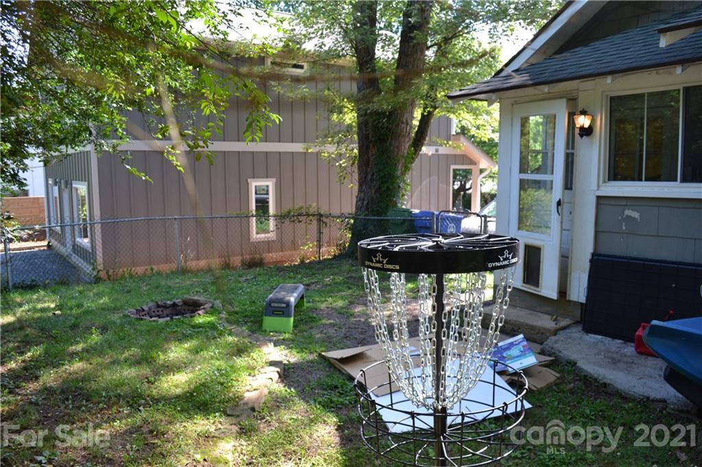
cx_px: 351
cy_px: 234
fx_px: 526
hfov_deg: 67.4
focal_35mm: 27
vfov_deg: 47.9
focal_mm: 18
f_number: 5.6
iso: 280
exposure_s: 1/125
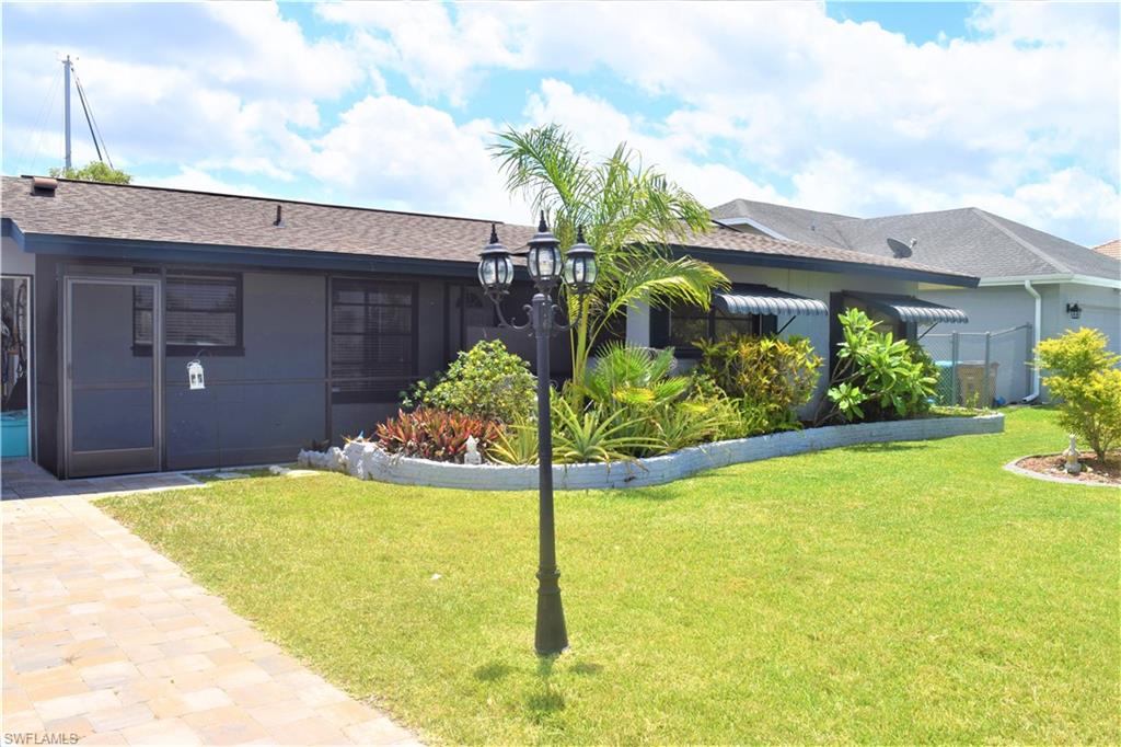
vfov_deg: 43.6
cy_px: 374
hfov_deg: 61.9
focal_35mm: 30
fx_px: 934
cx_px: 560
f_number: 11
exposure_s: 1/200
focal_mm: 20
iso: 100
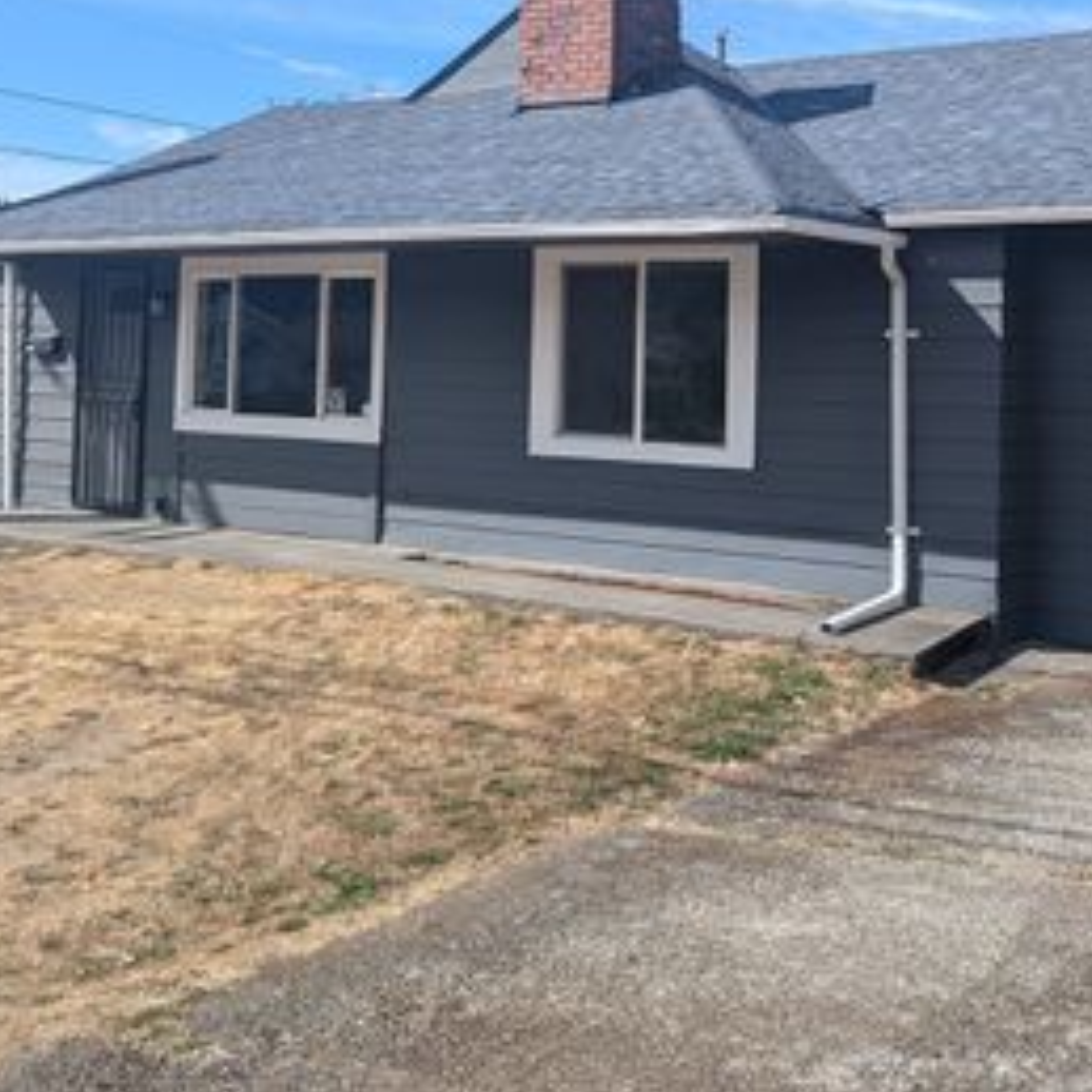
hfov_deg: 39.2
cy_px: 375
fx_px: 1463
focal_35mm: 41
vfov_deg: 40.5
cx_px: 890
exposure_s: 1/749
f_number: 1.68
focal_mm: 6.9
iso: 19
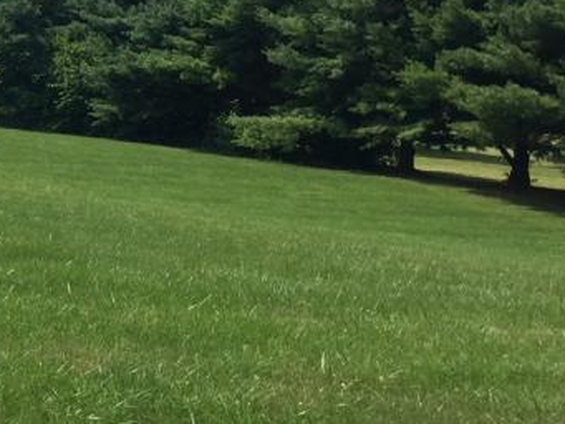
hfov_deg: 20.7
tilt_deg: +0.6
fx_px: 1421
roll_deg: -2.9
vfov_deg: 16.9
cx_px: -154
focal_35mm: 87
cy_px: 84
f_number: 2.2
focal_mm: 4.15
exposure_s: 1/2083
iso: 32
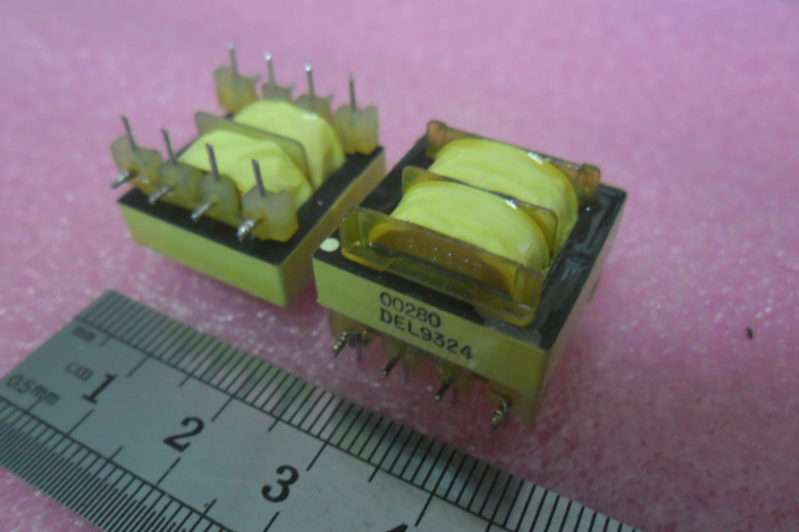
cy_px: 266
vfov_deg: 44.9
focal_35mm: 29
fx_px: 643
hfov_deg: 63.7
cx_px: 394
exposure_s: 1/16
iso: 400
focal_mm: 4.9
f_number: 3.5
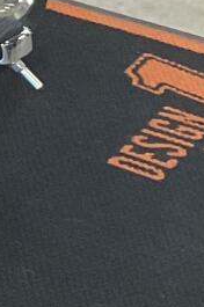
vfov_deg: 8.8
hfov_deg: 5.1
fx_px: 1943
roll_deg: +0.3
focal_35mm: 228
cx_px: -701
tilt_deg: -19.7
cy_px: -182
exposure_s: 1/50
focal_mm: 3
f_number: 1.8
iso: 50
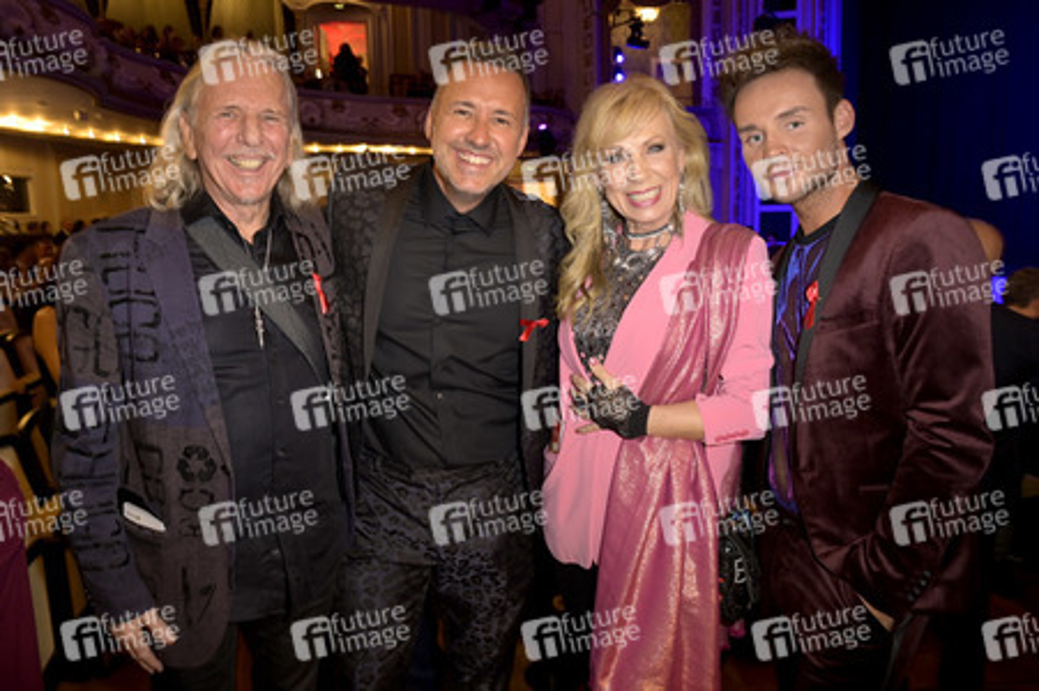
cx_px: 520
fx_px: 692
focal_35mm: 24
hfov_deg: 73.8
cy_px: 346
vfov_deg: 53.1
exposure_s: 1/25
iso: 2000
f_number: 5
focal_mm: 24
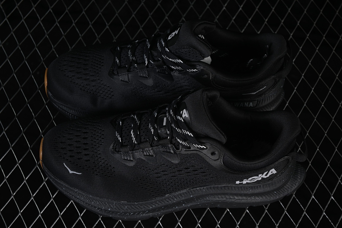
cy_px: 114
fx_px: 712
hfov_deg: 27.0
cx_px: 171
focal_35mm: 75
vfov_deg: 18.2
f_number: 6.3
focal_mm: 50
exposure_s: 1/60
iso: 160
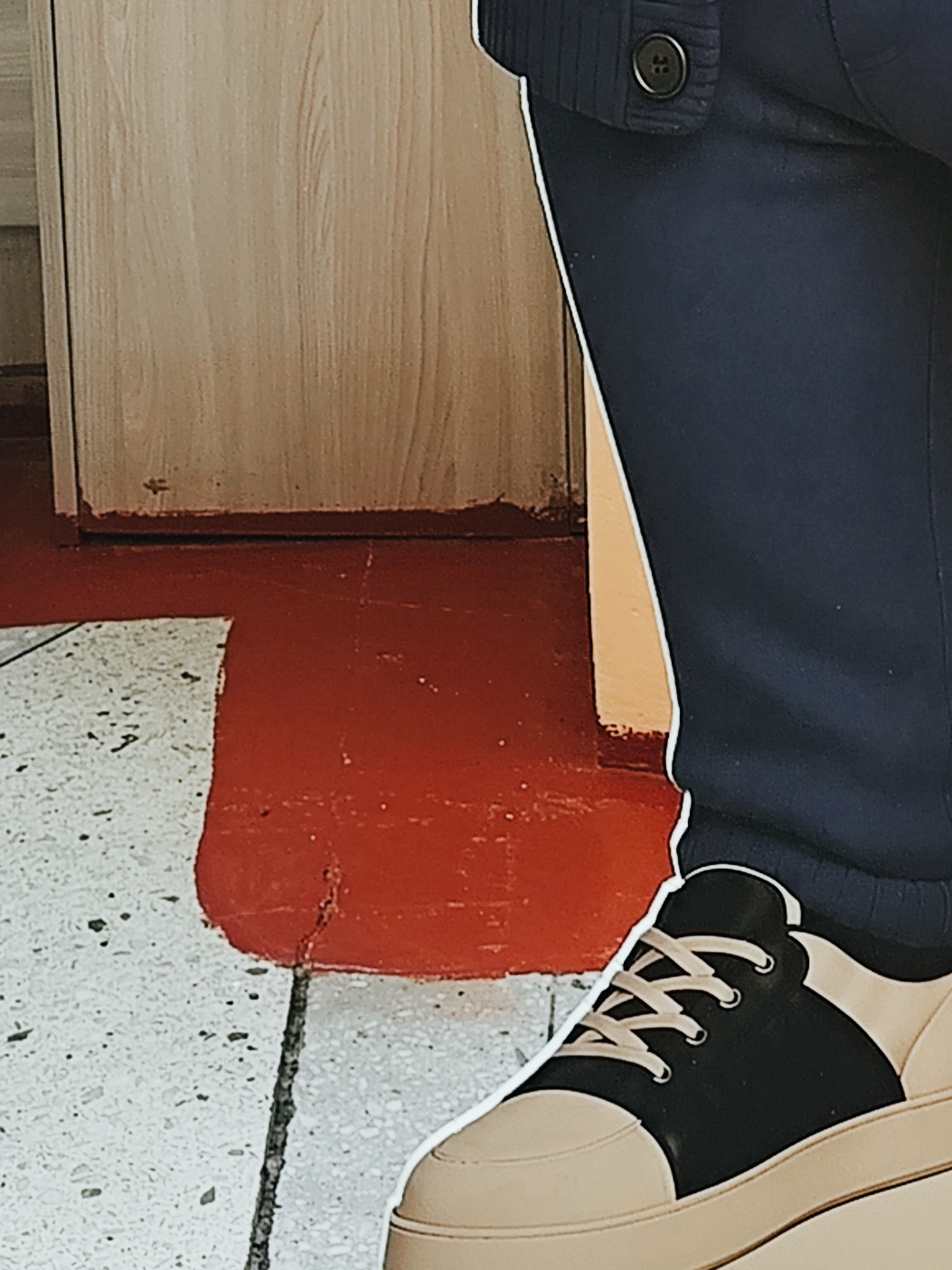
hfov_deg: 12.1
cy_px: -472
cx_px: 757
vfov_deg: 15.2
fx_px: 4476
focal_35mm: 122
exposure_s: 1/100
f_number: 1.65
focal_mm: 6.14
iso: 250
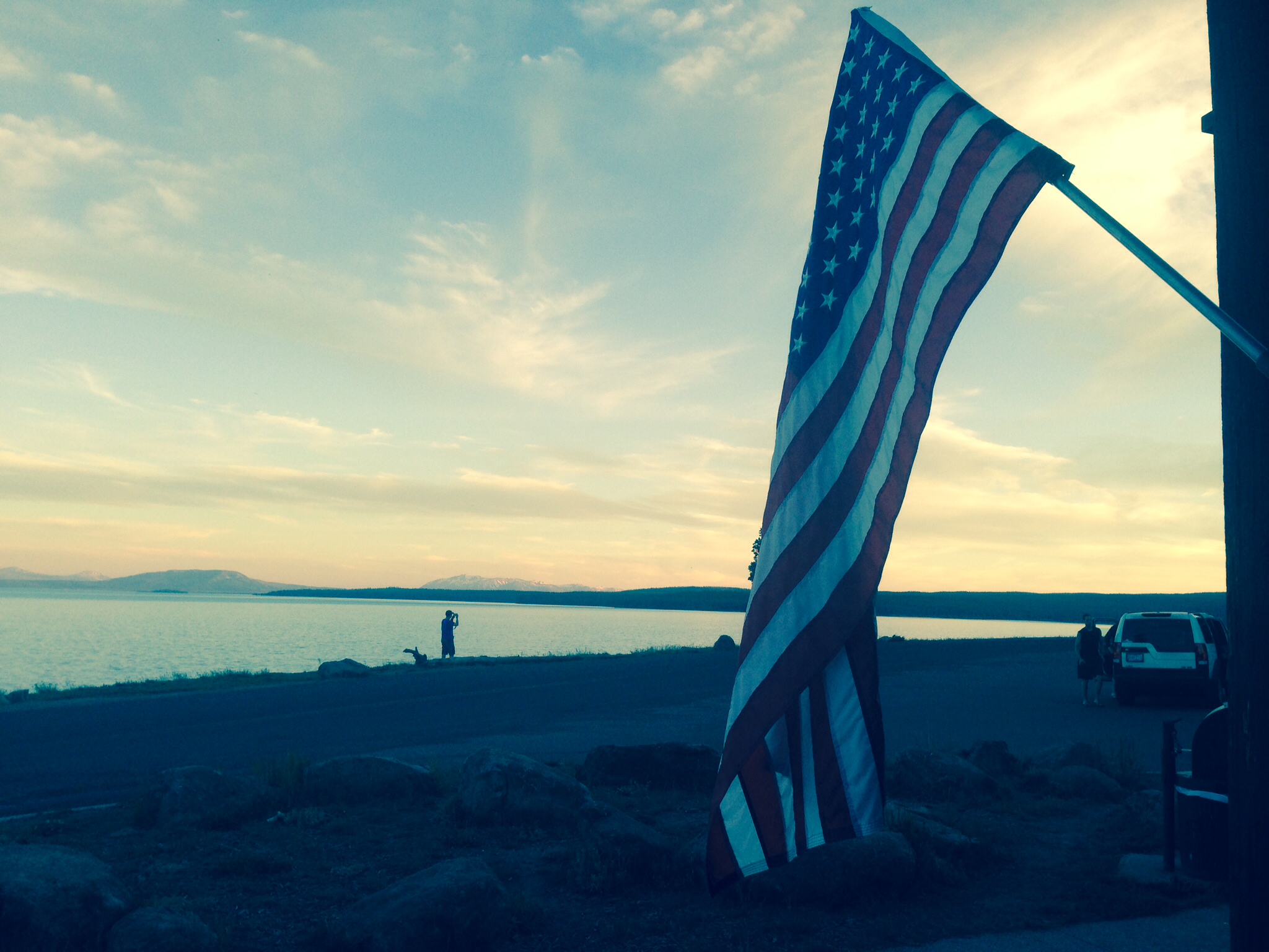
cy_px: 476
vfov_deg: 42.9
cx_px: 634
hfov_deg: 55.4
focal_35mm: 33
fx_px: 1210
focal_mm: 4.12
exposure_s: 1/233
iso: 50
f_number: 2.4
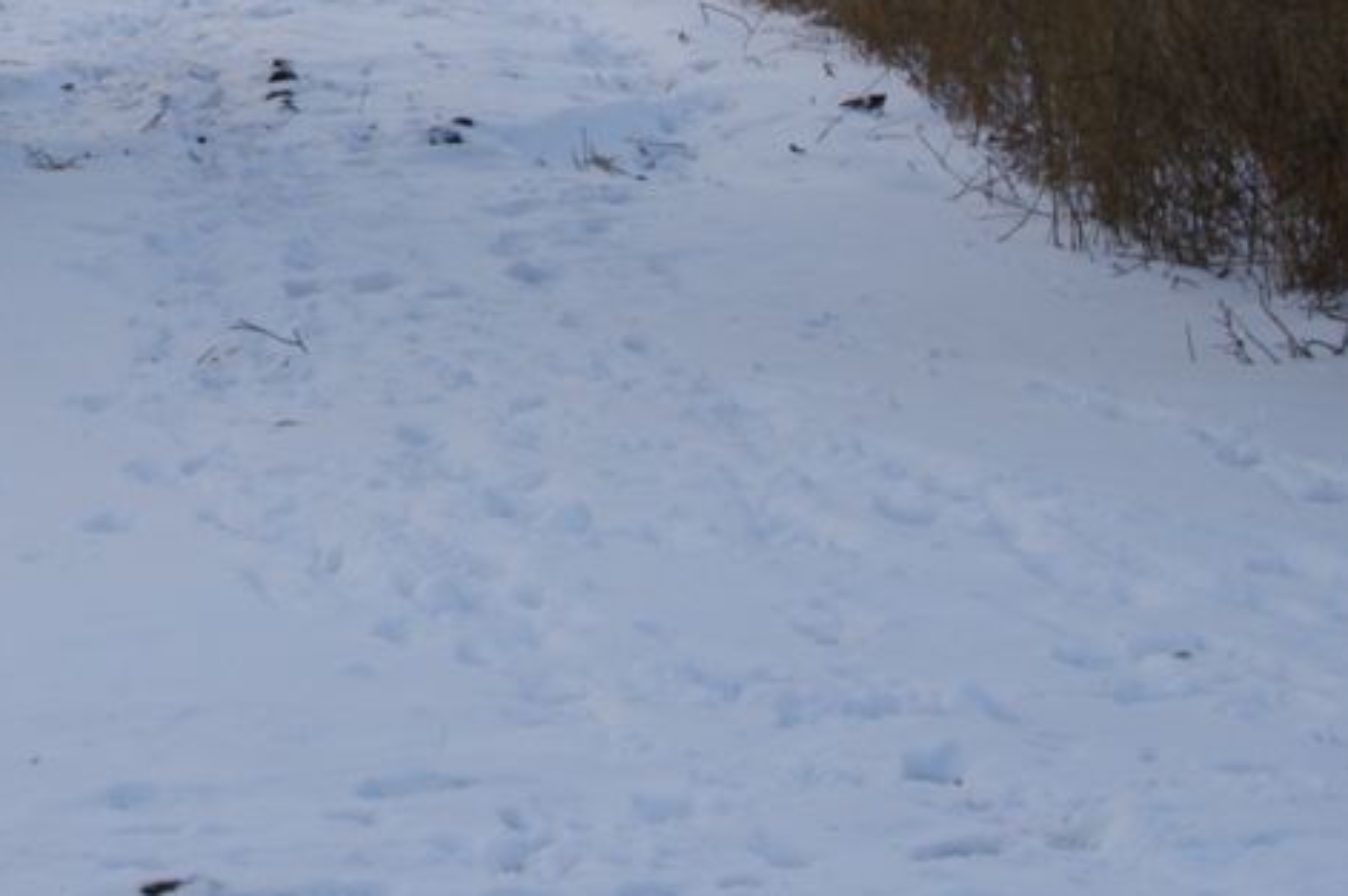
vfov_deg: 8.8
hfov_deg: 13.1
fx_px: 5723
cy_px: -411
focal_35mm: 153
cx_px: -260
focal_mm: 30
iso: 100
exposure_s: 1/100
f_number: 7.1
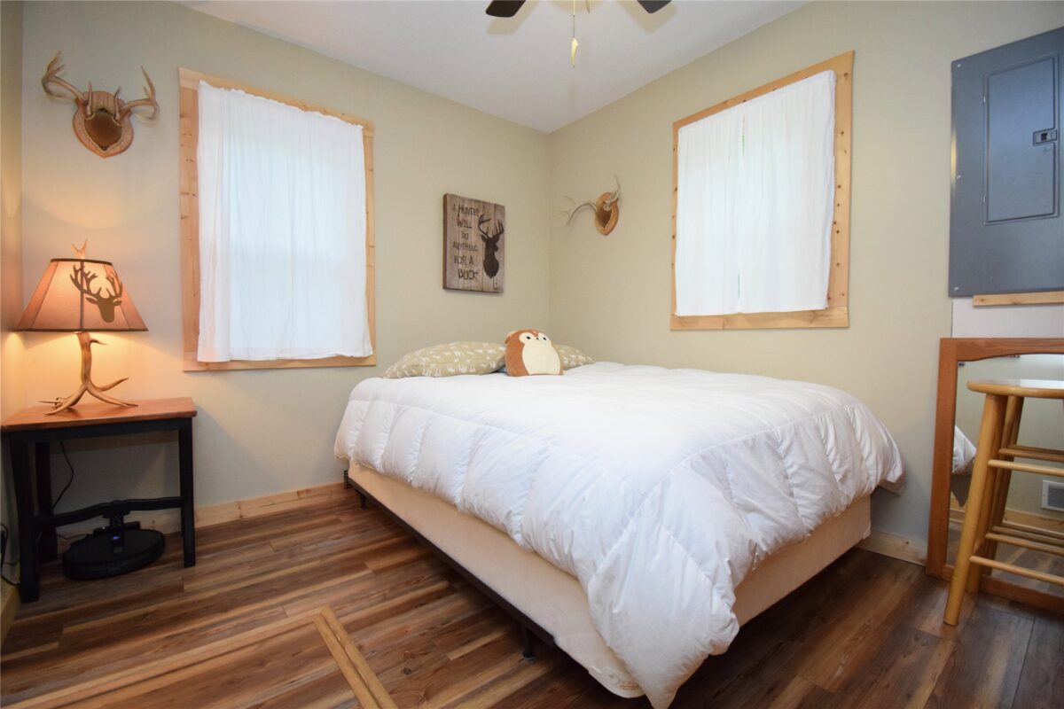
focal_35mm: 15
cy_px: 354
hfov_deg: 100.4
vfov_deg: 77.3
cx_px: 532
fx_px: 443
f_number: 4.5
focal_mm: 10
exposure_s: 1/60
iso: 2500
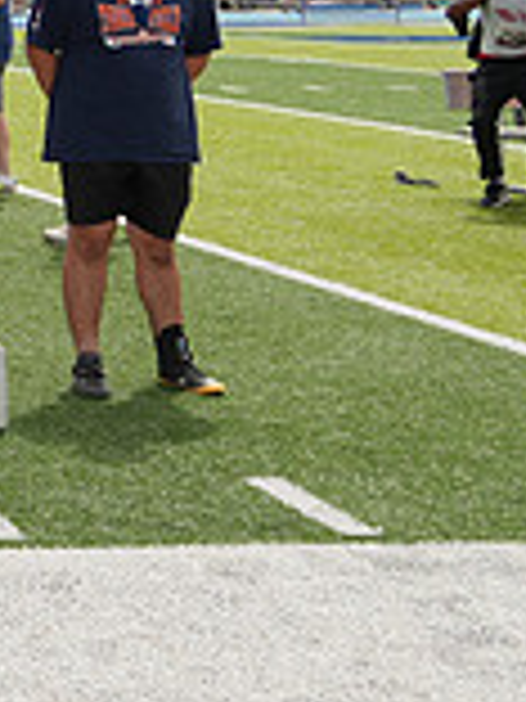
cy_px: -117
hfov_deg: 11.8
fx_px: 2168
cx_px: -656
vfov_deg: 17.6
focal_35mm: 107
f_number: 9
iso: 100
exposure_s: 1/160
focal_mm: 20
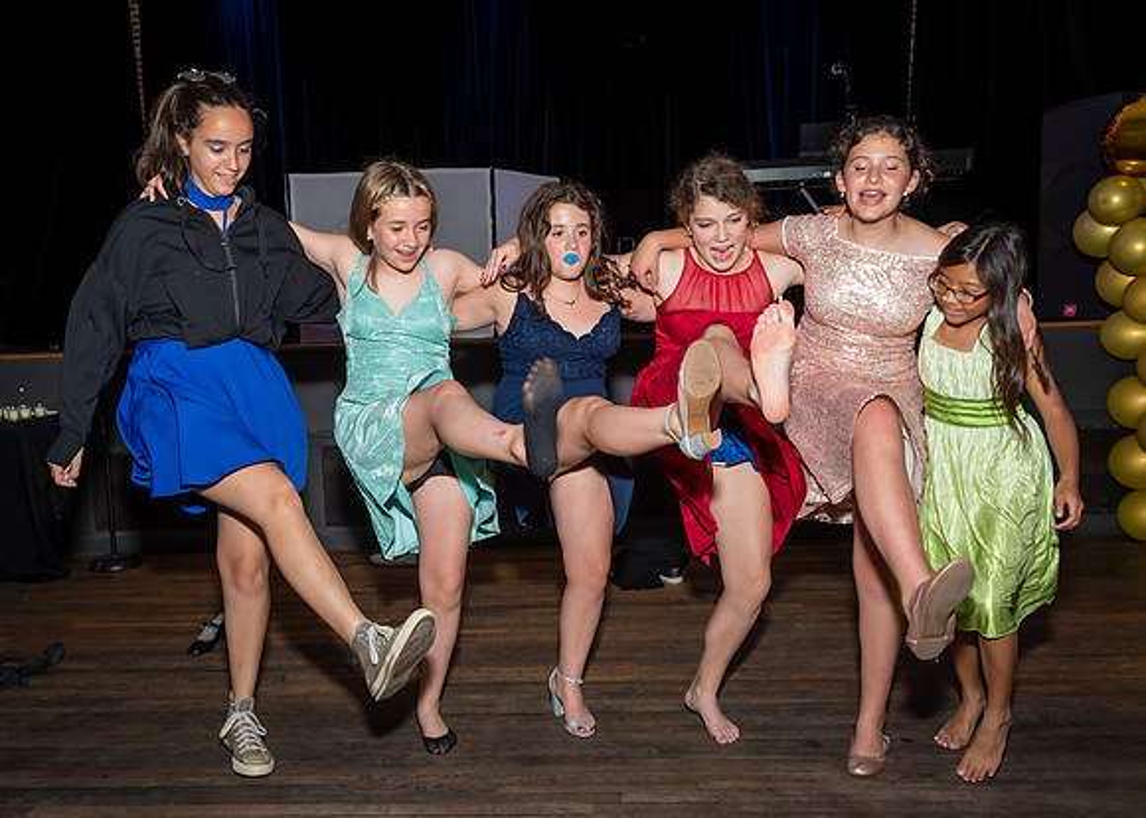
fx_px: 938
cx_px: 525
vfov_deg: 47.1
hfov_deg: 62.7
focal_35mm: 29
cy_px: 439
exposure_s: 1/250
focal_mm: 17
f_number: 5.6
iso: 400
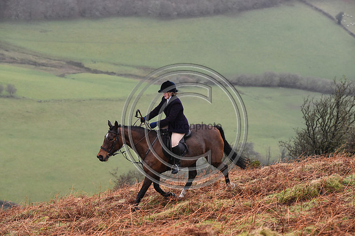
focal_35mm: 116
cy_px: 118
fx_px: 1143
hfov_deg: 17.7
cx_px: 178
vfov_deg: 11.8
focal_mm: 116
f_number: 6.3
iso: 3200
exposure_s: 1/800
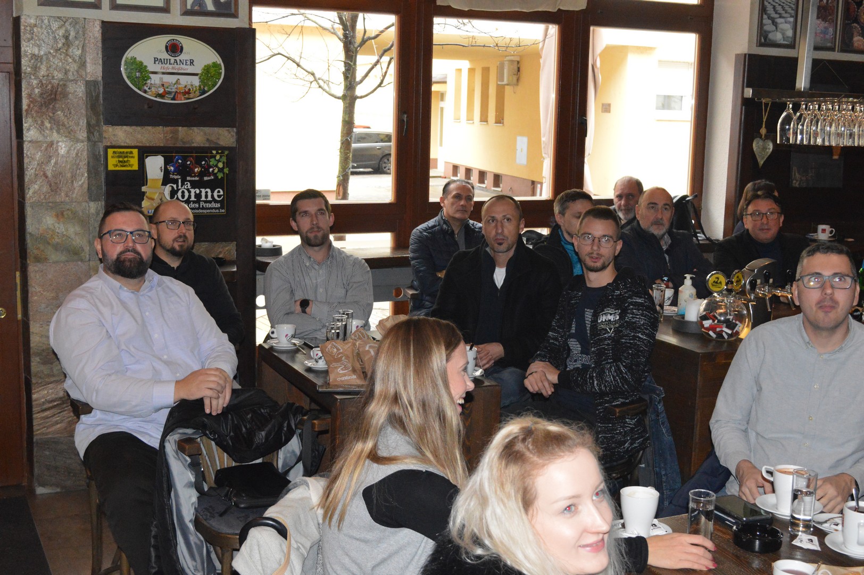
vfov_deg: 28.9
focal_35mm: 46
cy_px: 288
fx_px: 1115
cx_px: 432
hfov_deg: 42.4
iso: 3200
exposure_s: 1/100
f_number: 7.1
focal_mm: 31
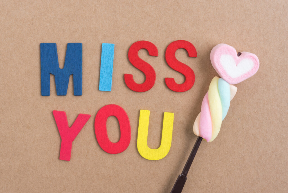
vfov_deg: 22.7
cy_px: 96
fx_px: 480
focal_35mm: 60
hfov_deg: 33.4
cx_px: 144
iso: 100
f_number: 16
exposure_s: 1/8
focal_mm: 60
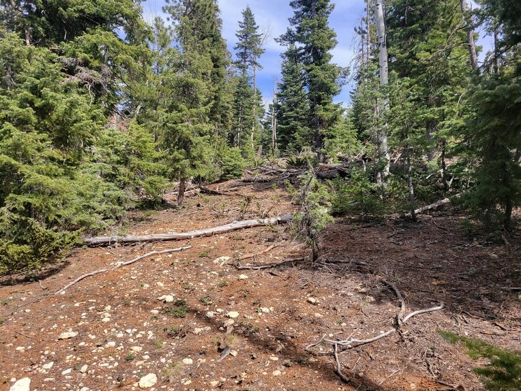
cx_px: 260
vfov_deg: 53.1
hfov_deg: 67.3
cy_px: 196
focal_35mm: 26
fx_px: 391
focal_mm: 5.4
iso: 40
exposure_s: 1/1090
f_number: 1.8
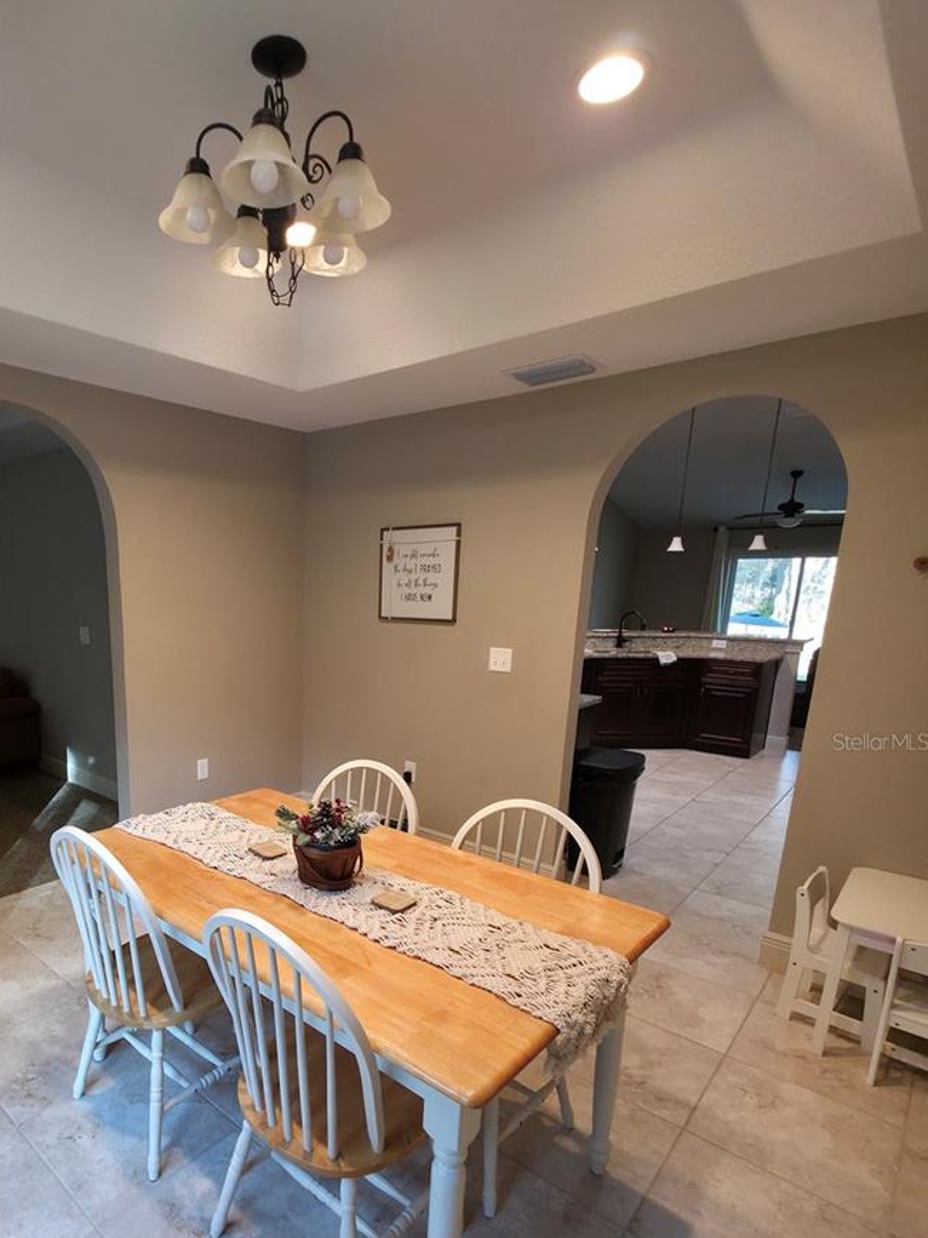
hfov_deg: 69.0
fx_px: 644
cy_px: 741
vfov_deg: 86.7
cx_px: 291
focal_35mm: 18
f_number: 1.9
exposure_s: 1/60
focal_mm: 2.2
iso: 125
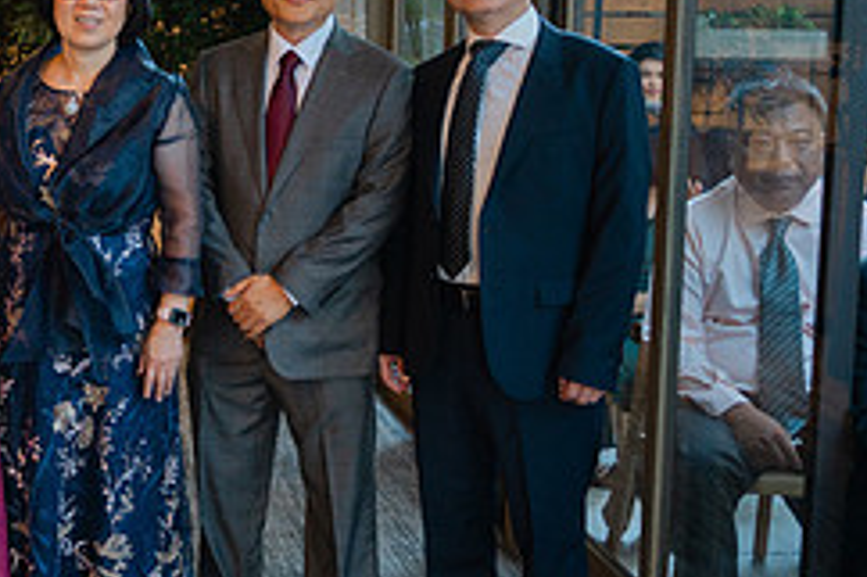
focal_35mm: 67
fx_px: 1612
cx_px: -61
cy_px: 208
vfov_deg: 20.2
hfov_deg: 27.8
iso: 640
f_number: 2.8
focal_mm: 28
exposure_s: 1/30
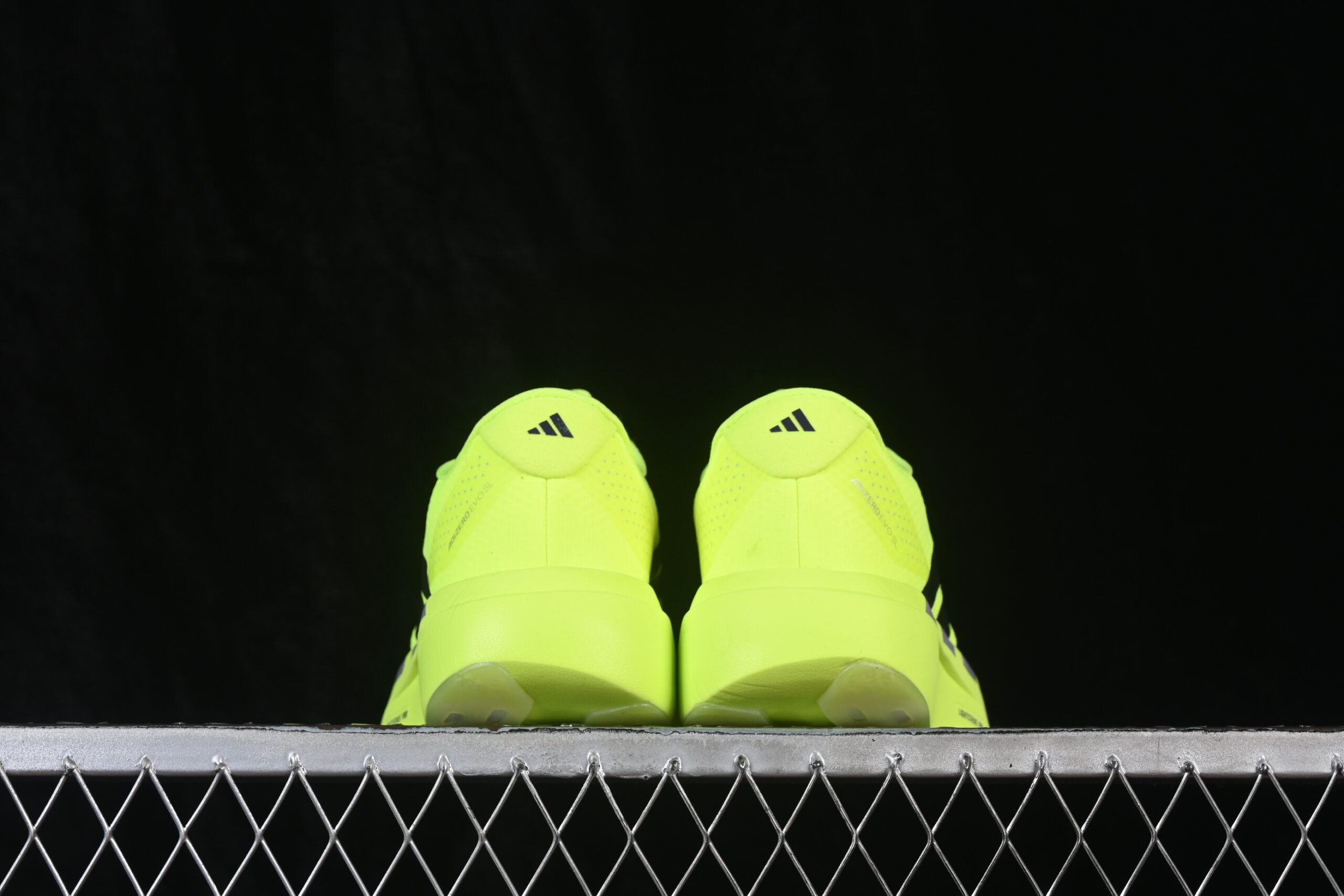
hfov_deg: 27.0
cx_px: 672
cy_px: 448
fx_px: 2800
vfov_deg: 18.2
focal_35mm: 75
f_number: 8
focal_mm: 50
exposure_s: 1/80
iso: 160
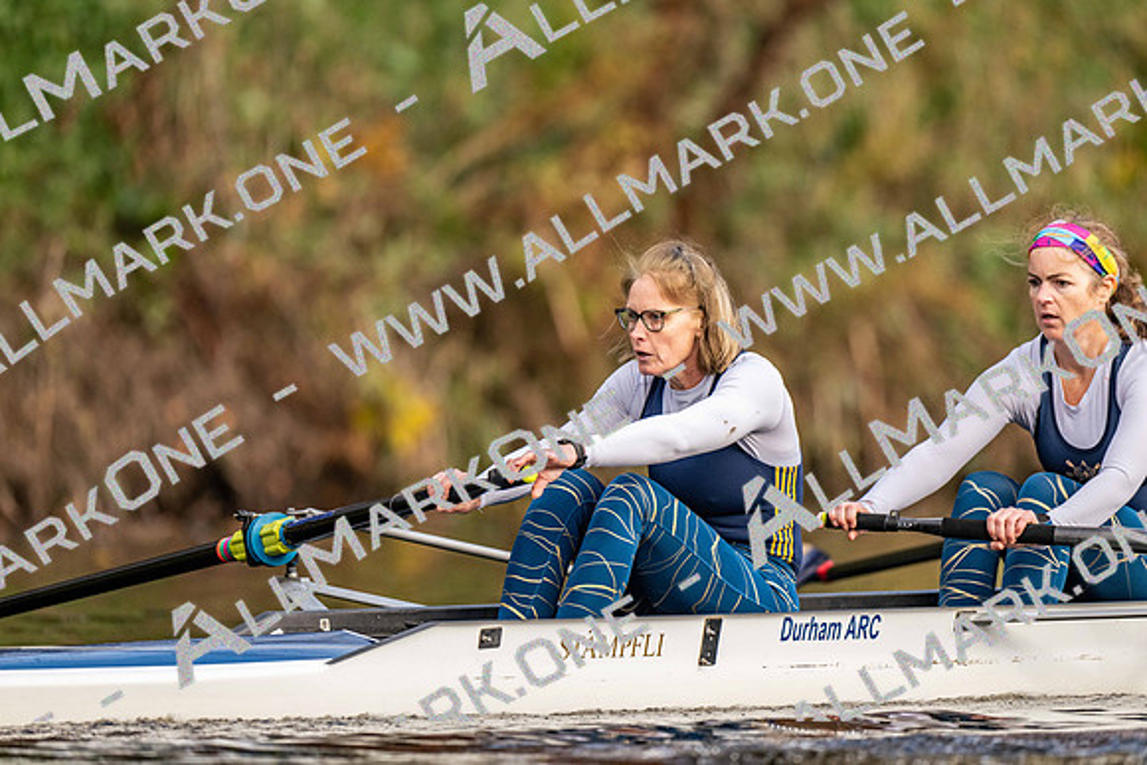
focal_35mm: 600
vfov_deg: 2.3
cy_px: 382
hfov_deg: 3.4
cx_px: 574
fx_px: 19120
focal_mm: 600
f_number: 4
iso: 1400
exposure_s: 1/2500
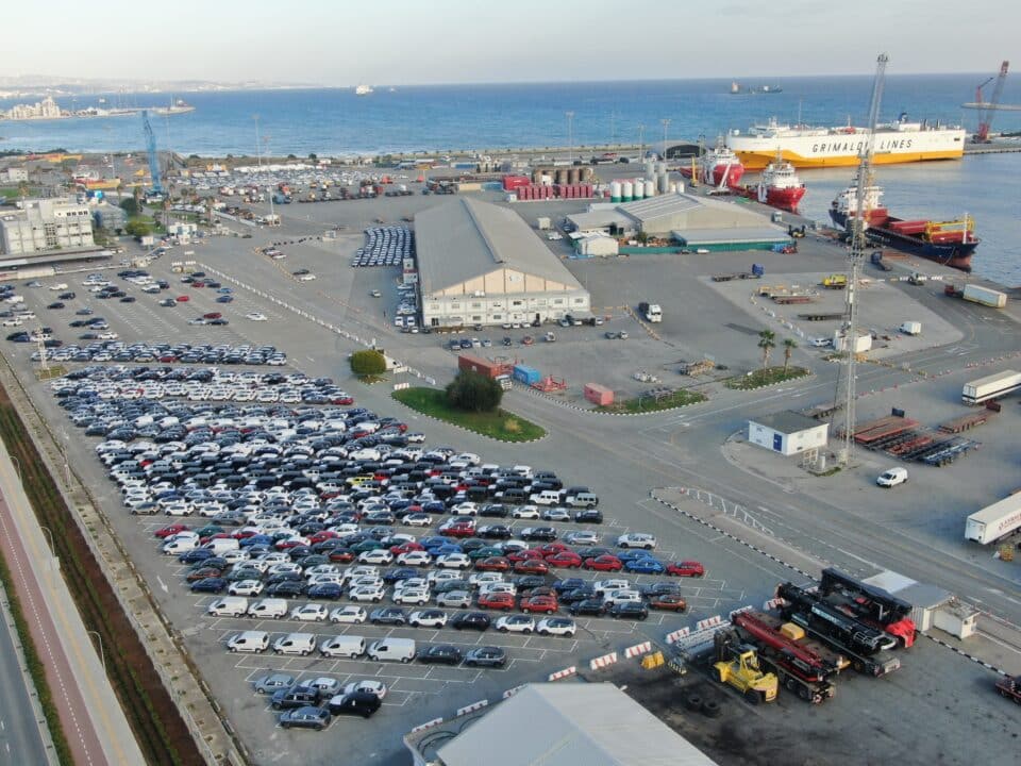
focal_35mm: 36
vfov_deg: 39.7
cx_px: 510
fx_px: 1062
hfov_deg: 51.4
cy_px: 383
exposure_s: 1/240
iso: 100
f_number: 3.3
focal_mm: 6.21
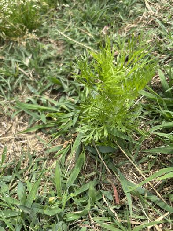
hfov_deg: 53.0
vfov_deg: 67.3
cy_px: 116
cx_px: 86
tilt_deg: -56.0
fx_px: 173
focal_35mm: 26
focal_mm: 5.96
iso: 50
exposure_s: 1/1092
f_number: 1.6
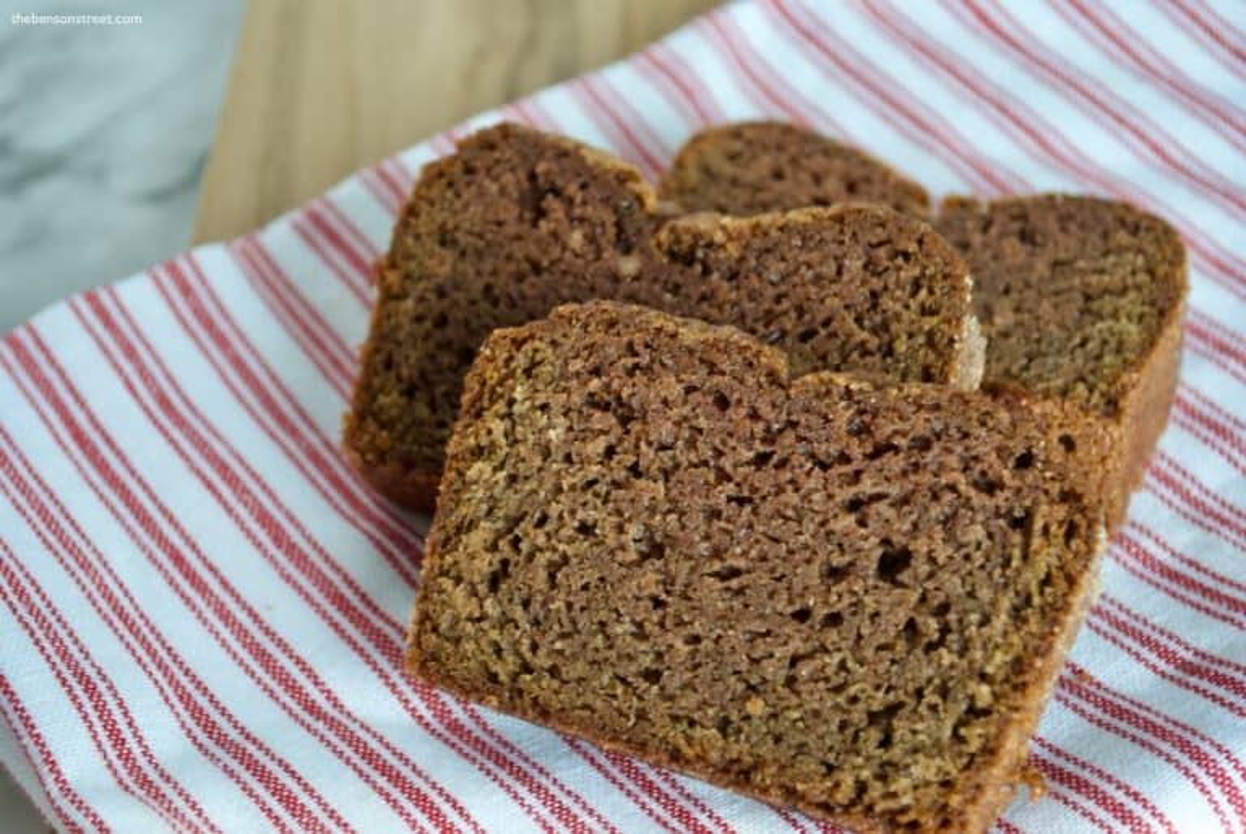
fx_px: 2859
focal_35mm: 82
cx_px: 623
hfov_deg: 24.6
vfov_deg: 16.6
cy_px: 417
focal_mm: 55
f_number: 5.6
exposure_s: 1/25
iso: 200
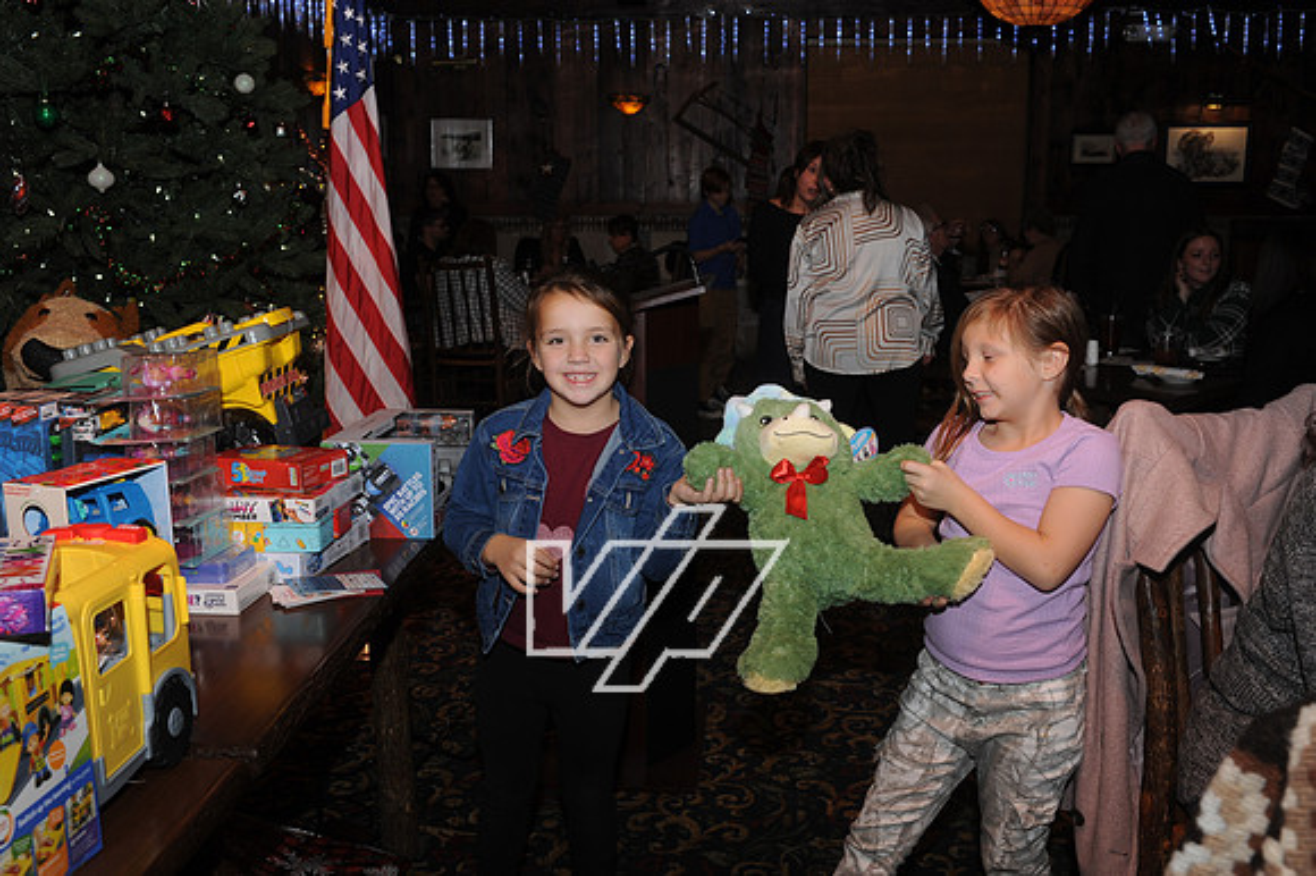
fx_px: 1279
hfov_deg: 54.5
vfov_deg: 37.8
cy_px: 438
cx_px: 658
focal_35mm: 35
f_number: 8
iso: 250
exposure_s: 1/60
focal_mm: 35
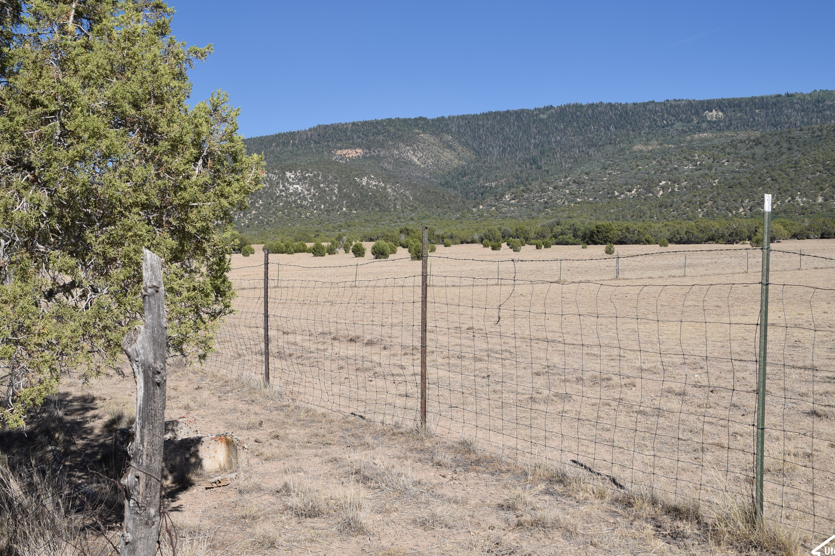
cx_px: 404
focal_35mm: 37
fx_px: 858
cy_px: 277
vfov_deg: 35.9
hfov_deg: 51.9
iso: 100
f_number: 9
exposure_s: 1/320
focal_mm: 22
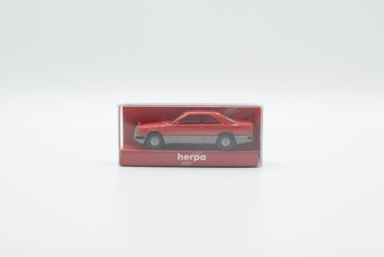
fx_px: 560
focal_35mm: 52
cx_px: 192
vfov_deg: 25.8
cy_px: 128
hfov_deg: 37.8
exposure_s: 1/160
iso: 400
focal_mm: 35
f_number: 8
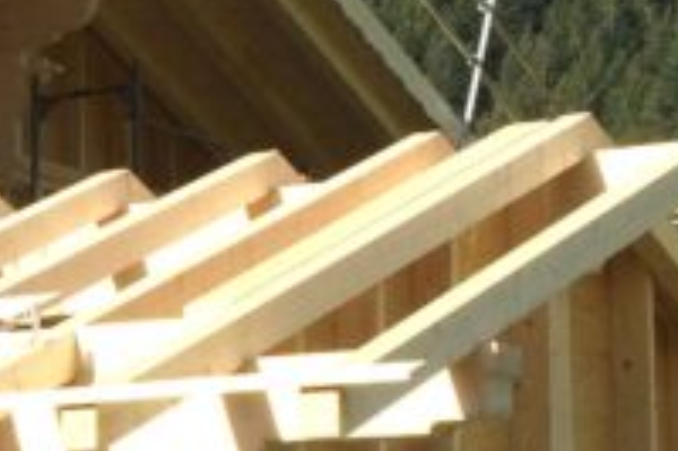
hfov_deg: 11.8
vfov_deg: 8.5
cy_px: 410
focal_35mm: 160
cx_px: -576
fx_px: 3011
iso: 32
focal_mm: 4.12
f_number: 2.2
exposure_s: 1/1368
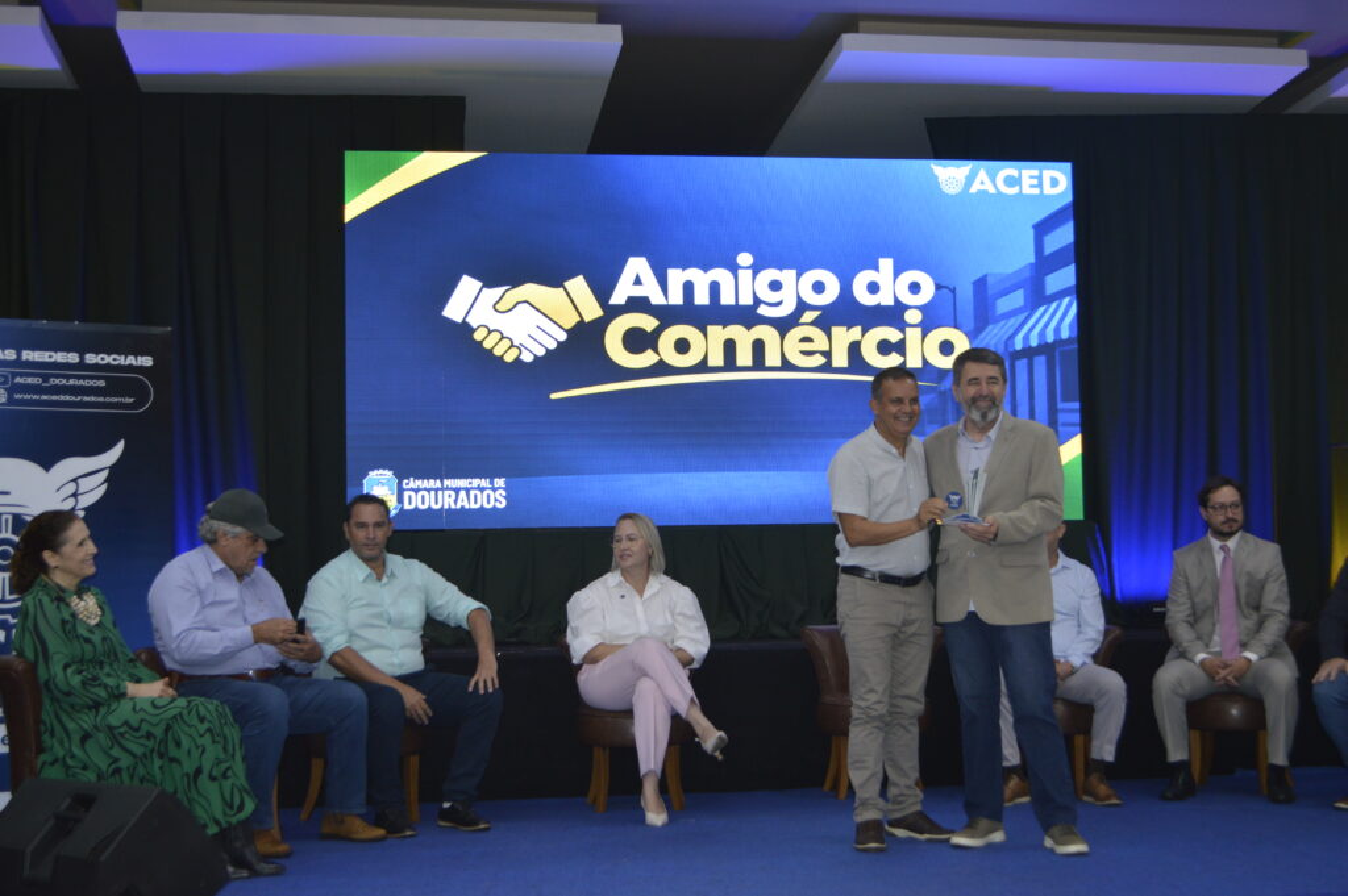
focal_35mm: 48
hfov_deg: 41.1
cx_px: 674
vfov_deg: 28.0
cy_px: 448
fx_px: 1796
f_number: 4.8
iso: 640
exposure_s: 1/60
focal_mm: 32
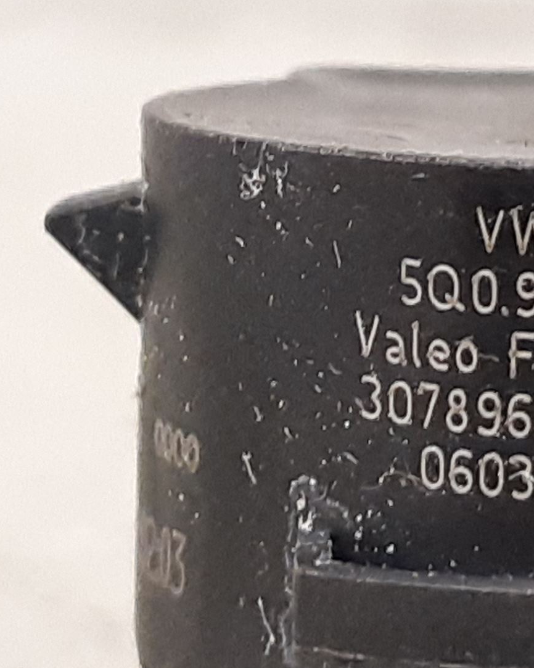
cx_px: 487
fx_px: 949
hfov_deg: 30.0
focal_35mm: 48
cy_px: 332
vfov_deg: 38.8
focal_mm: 3.93
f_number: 1.7
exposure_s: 1/33
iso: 250
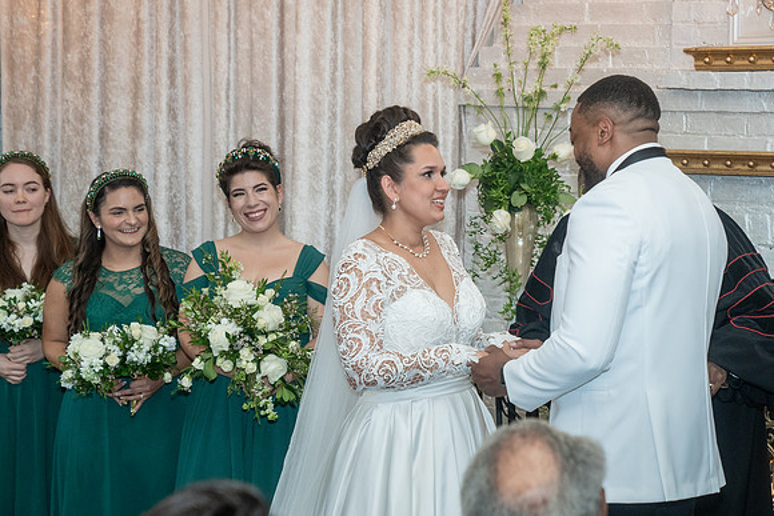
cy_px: 210
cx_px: 500
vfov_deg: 14.9
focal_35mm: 91
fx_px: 1967
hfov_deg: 22.2
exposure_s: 1/250
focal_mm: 70
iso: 2000
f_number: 4
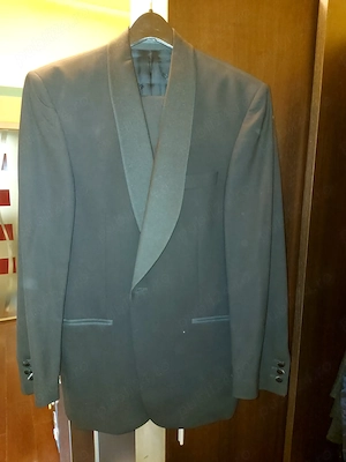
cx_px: 173
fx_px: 320
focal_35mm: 24
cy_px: 231
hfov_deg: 56.8
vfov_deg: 71.6
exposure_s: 1/20
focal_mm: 5.23
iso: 640
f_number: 1.8
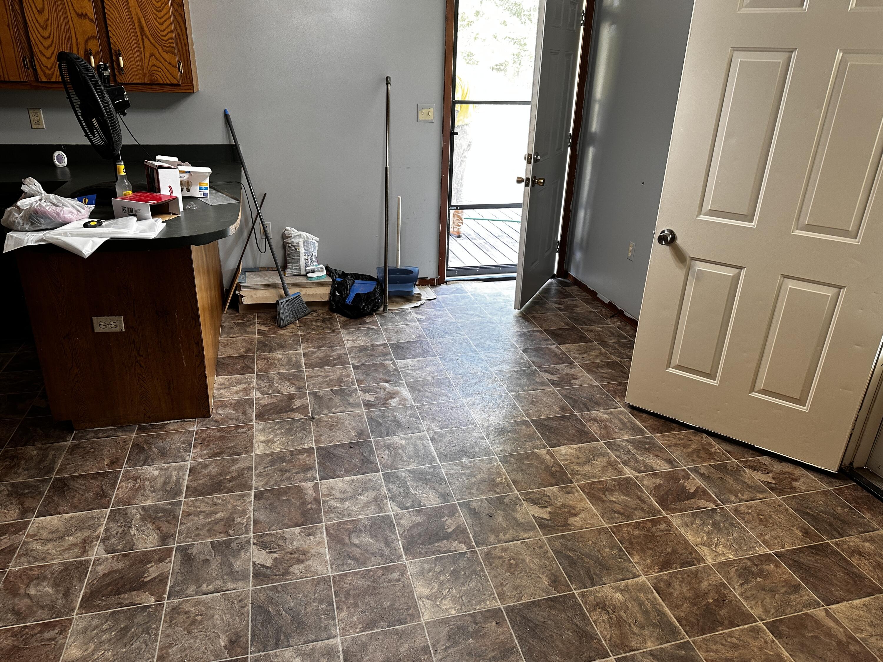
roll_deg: -1.0
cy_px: 331
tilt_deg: -23.4
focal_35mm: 24
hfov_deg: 71.6
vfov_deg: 56.8
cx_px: 442
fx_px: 612
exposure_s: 1/60
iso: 125
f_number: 1.78
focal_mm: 6.86
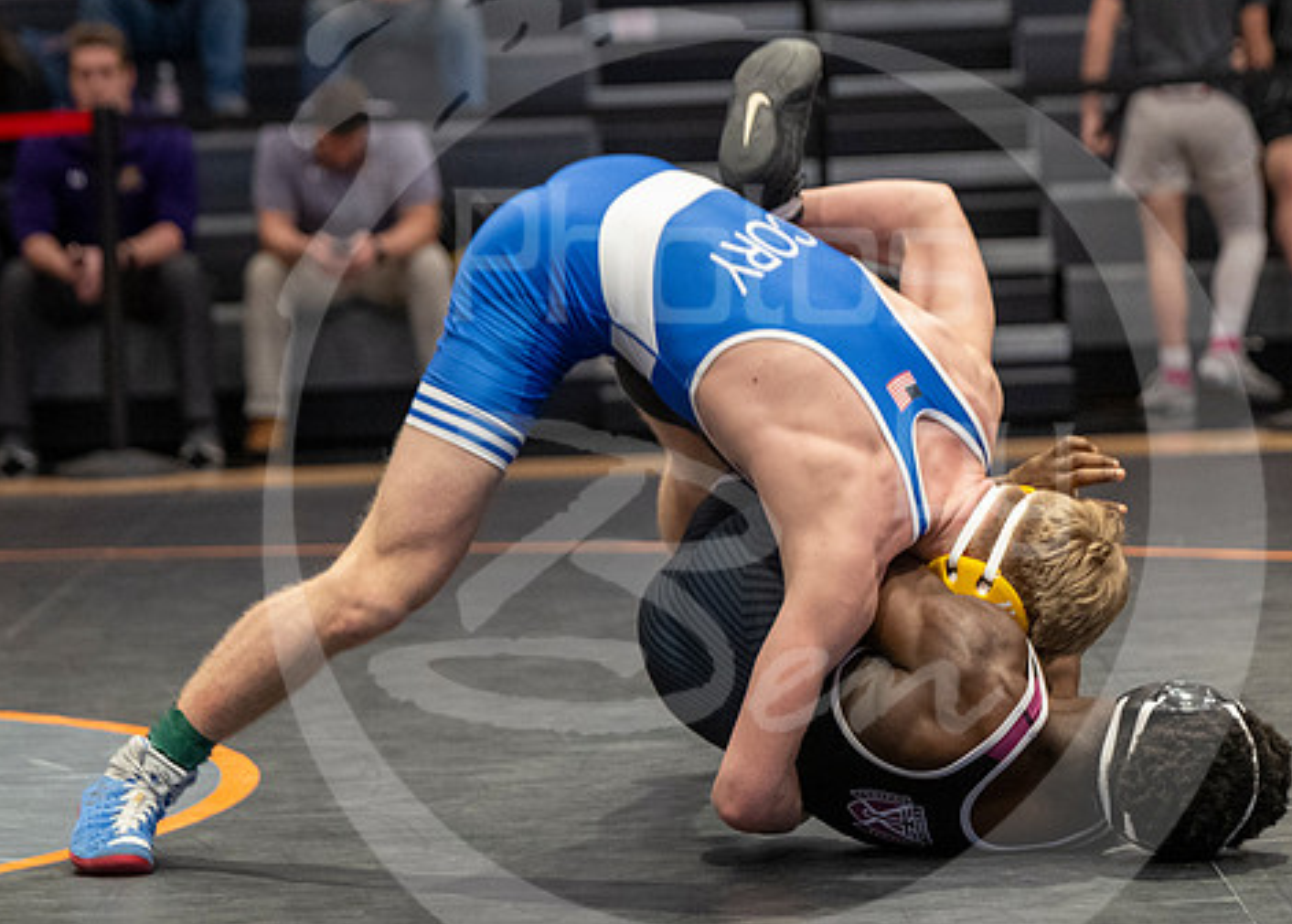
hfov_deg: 13.0
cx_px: 738
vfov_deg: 9.3
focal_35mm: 154
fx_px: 5654
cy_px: 773
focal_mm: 76
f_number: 2.8
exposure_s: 1/1000
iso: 3200
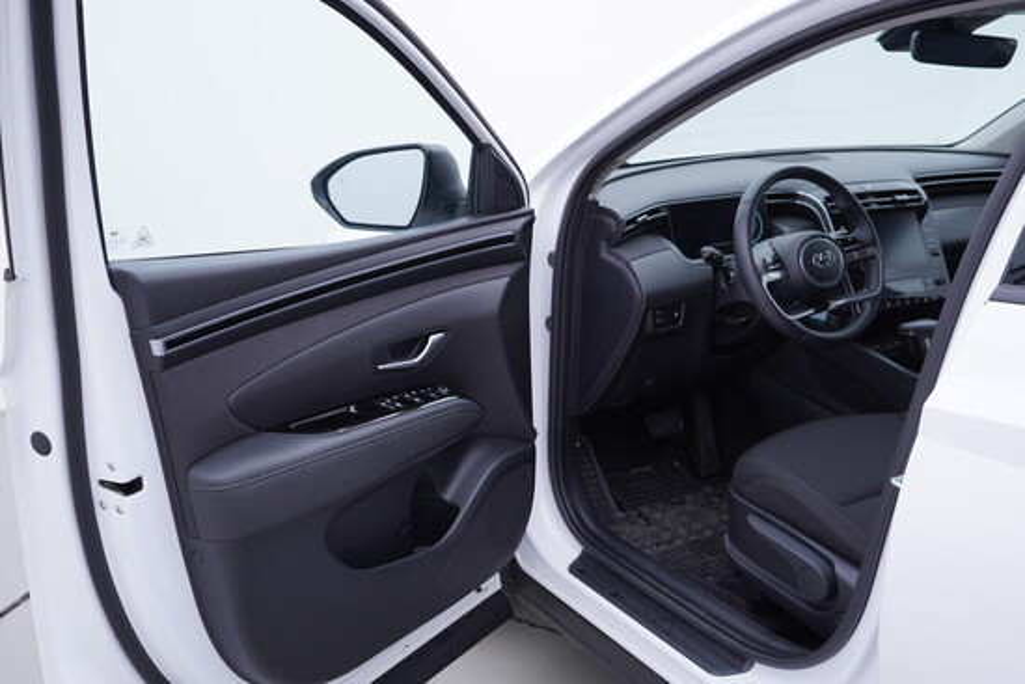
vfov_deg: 36.9
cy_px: 342
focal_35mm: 36
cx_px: 512
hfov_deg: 53.1
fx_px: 1025
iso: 125
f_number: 3.2
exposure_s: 1/50
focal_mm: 24
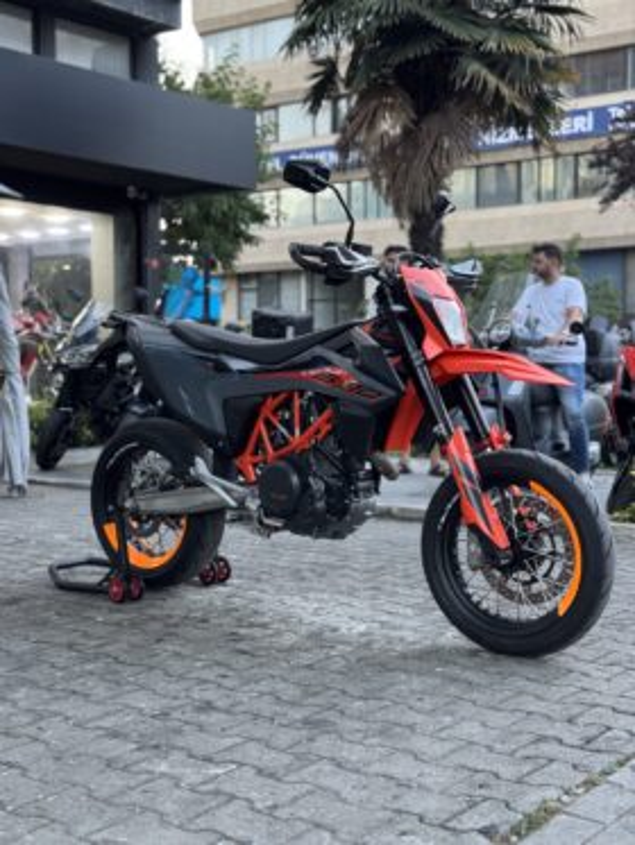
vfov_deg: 39.6
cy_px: 422
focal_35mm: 48
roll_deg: +0.1
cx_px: 318
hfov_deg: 30.3
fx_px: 1173
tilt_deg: -2.6
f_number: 1.78
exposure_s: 1/60
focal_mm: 6.76
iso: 160
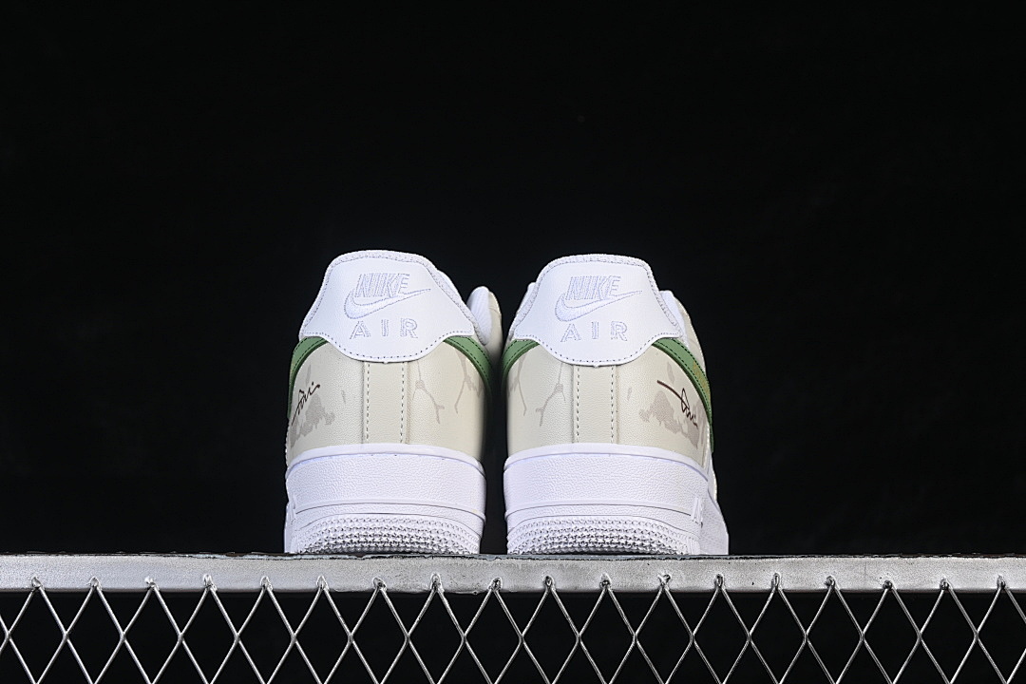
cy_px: 342
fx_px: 2137
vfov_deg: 18.2
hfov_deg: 27.0
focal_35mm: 75
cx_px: 513
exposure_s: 1/80
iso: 160
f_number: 8
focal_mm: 50
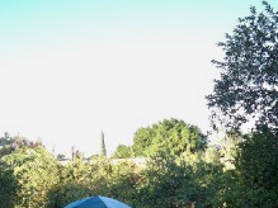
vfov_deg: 22.5
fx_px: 514
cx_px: 118
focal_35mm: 64
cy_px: 175
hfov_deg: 30.2
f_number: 3.1
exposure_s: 1/125
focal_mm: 6.3
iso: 64
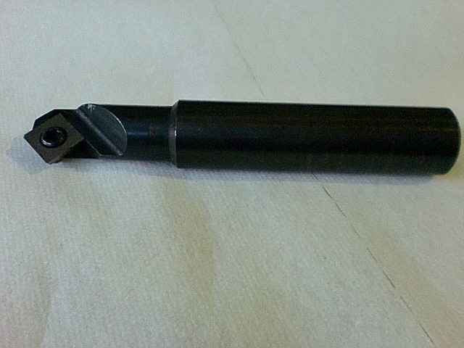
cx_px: 232
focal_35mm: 35
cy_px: 174
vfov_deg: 40.7
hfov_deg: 52.6
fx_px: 469
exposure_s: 1/60
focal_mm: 6.3
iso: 640
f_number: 3.1
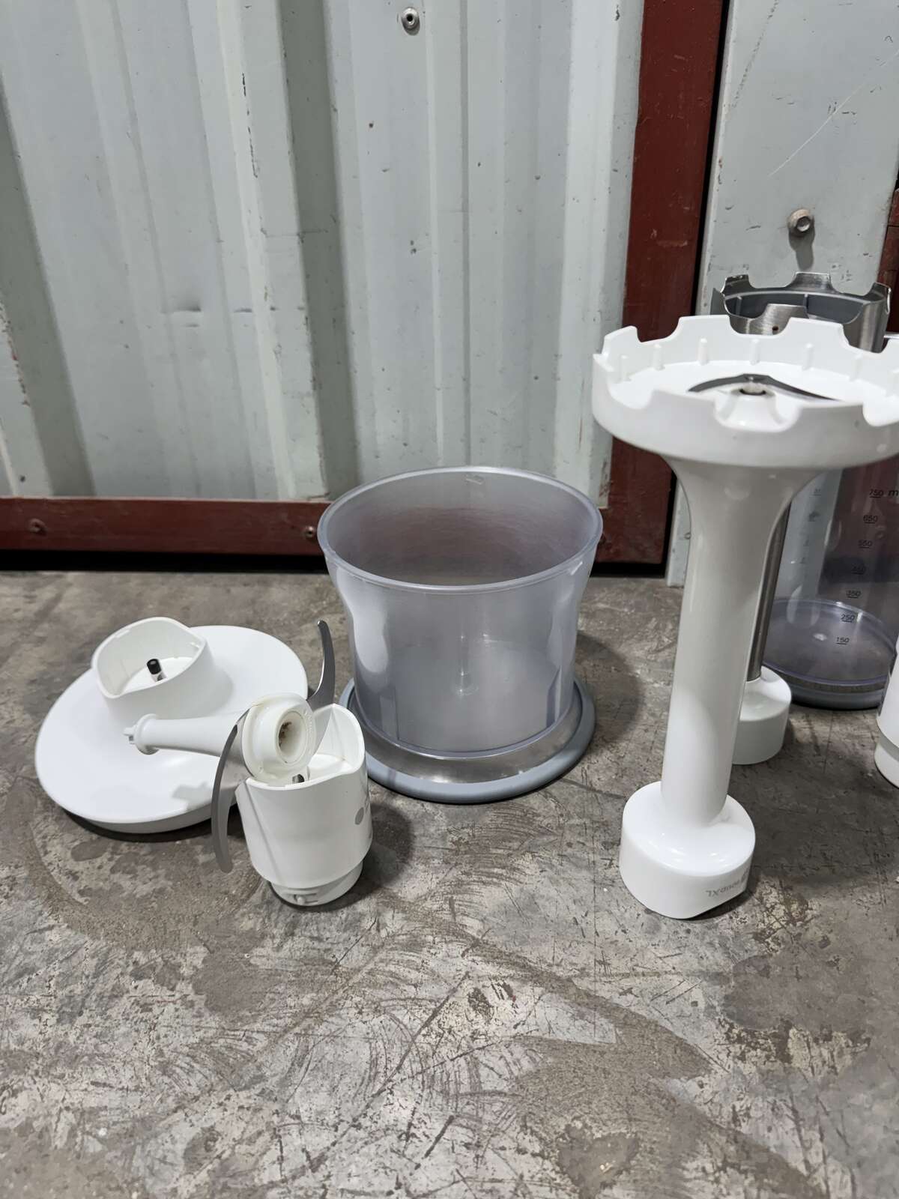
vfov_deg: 71.6
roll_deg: +1.3
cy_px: 600
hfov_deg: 56.8
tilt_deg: -28.7
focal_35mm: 24
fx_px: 831
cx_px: 450
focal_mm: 6.76
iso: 160
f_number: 1.78
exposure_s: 1/100
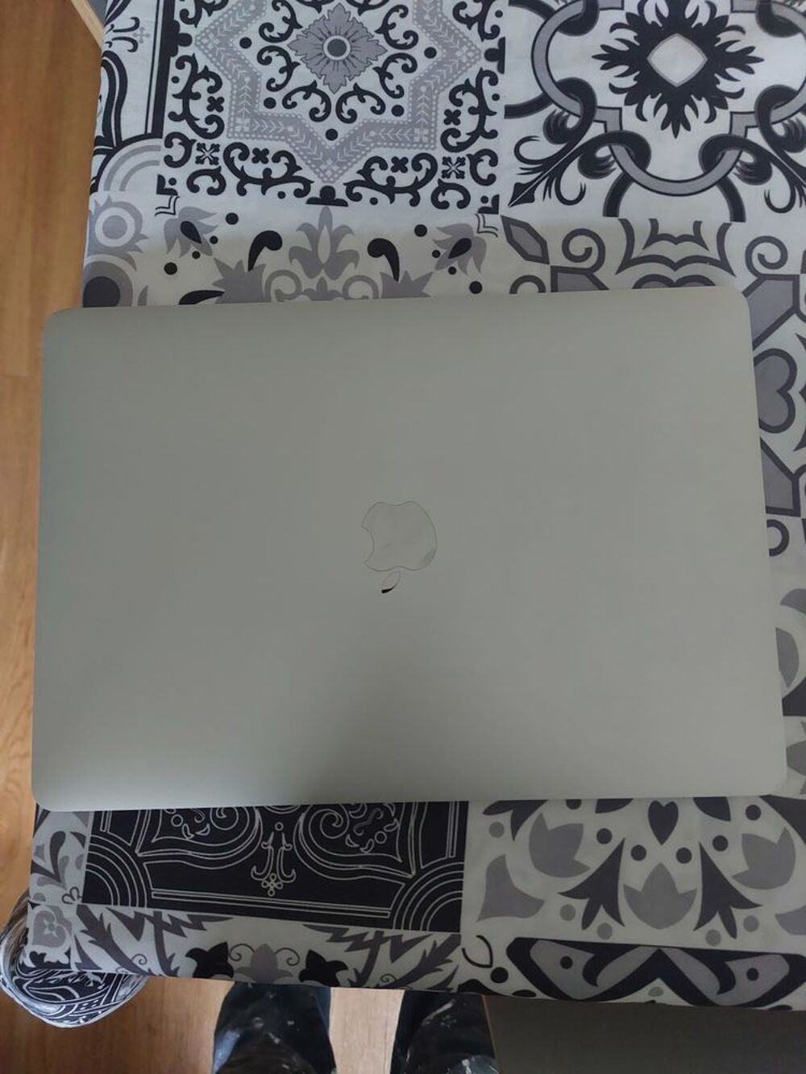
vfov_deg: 69.4
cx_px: 403
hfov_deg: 54.9
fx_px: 776
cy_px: 537
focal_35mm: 25
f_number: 1.8
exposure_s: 1/50
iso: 500
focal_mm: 5.23
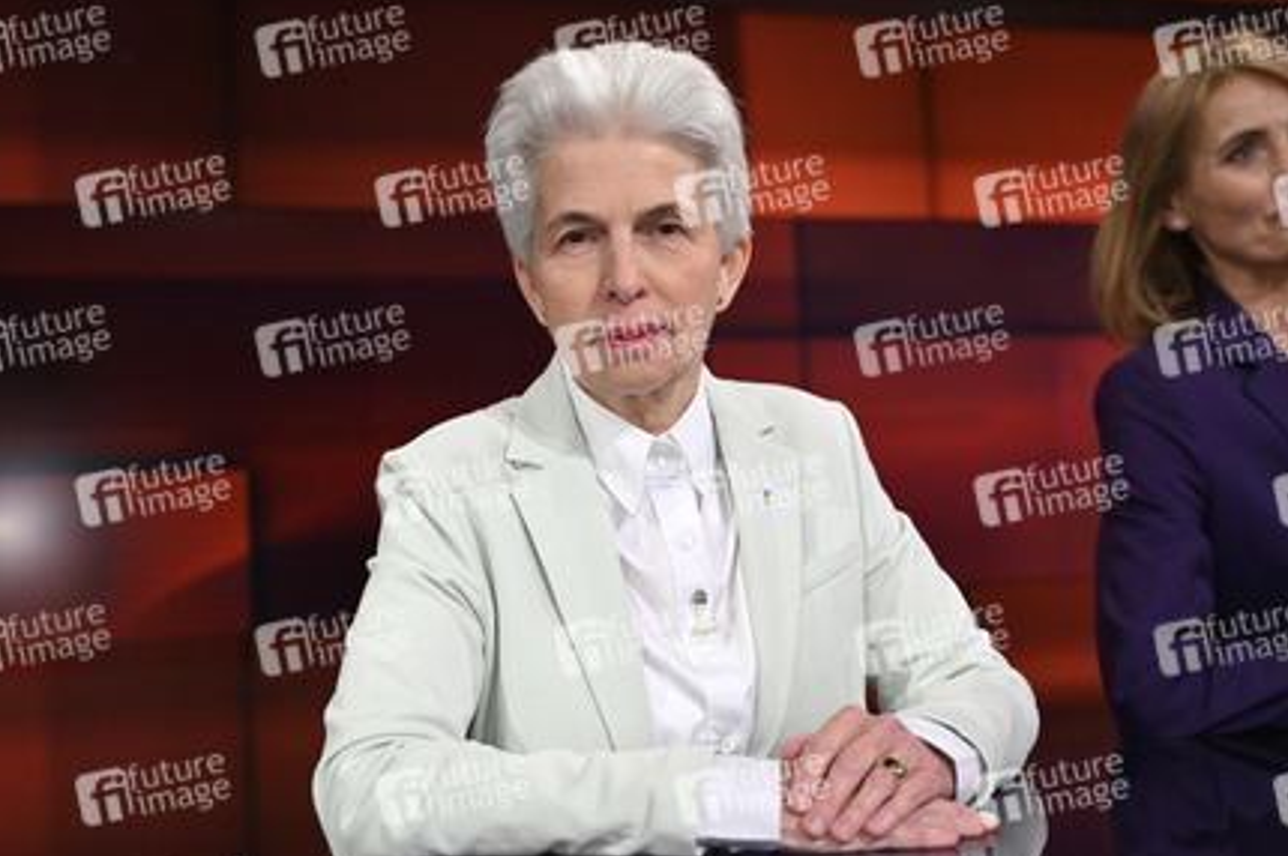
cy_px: 416
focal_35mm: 44
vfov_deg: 30.5
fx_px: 1573
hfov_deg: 44.5
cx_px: 672
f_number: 2.8
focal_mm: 42
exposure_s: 1/200
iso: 500
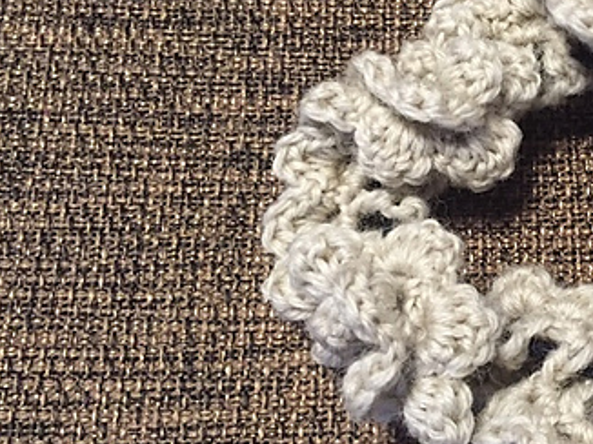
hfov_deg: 31.6
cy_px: 235
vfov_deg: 25.6
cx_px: 571
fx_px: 976
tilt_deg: -70.4
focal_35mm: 57
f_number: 2.2
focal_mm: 4.15
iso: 250
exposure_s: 1/30
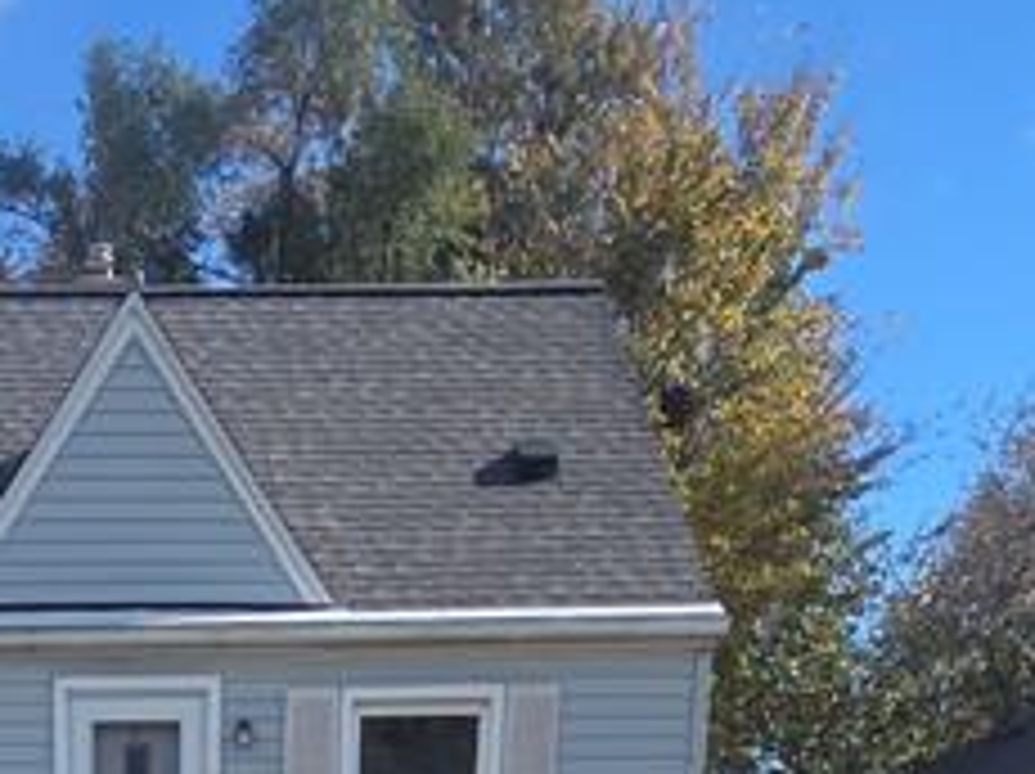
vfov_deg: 17.2
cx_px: 0
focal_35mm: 58
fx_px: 1732
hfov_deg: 30.9
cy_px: 1606
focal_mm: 2.2
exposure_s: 1/1904
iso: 50
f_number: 2.2
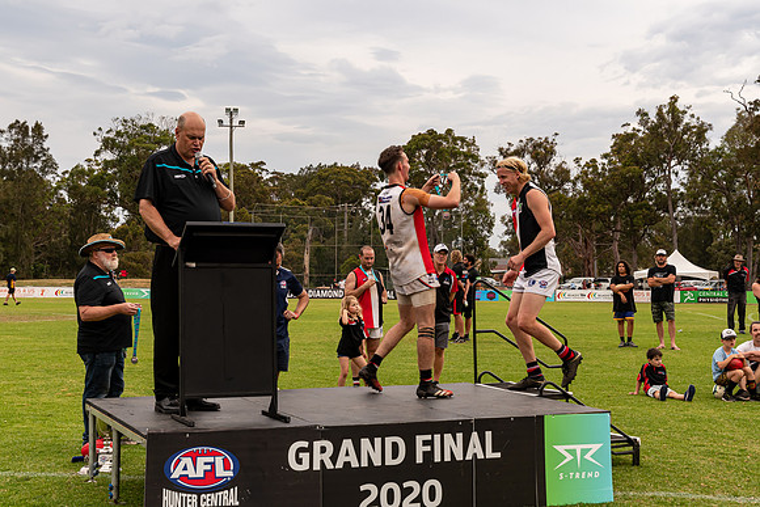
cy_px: 254
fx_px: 1077
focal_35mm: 51
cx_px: 380
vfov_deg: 26.5
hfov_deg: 38.9
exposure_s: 1/320
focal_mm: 34
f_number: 6.3
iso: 400
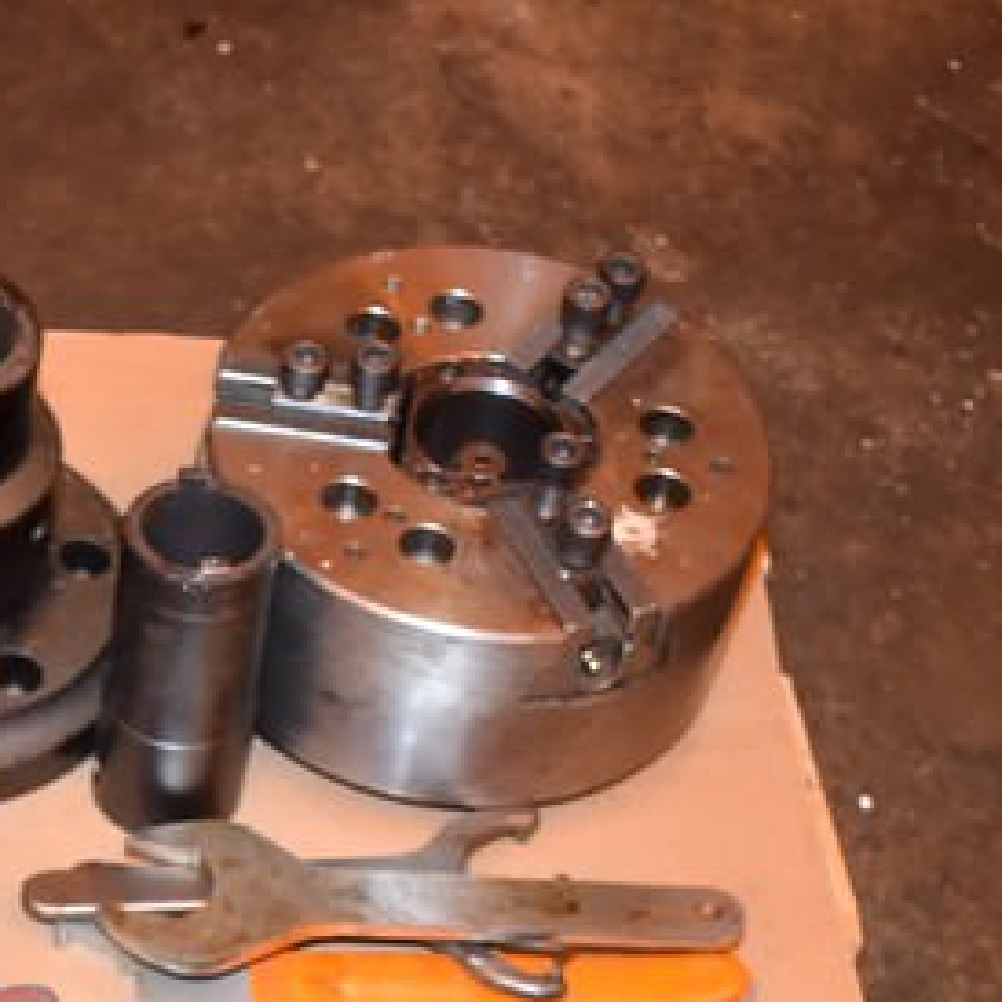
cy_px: 1181
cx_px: -344
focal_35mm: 105
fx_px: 3439
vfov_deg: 16.0
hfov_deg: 15.7
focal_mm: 22
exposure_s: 1/125
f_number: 4
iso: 900
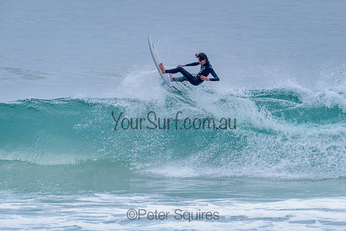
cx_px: 196
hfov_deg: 3.4
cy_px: 124
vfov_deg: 2.2
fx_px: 5891
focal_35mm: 613
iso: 1800
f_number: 5.6
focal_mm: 500
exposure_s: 1/2000
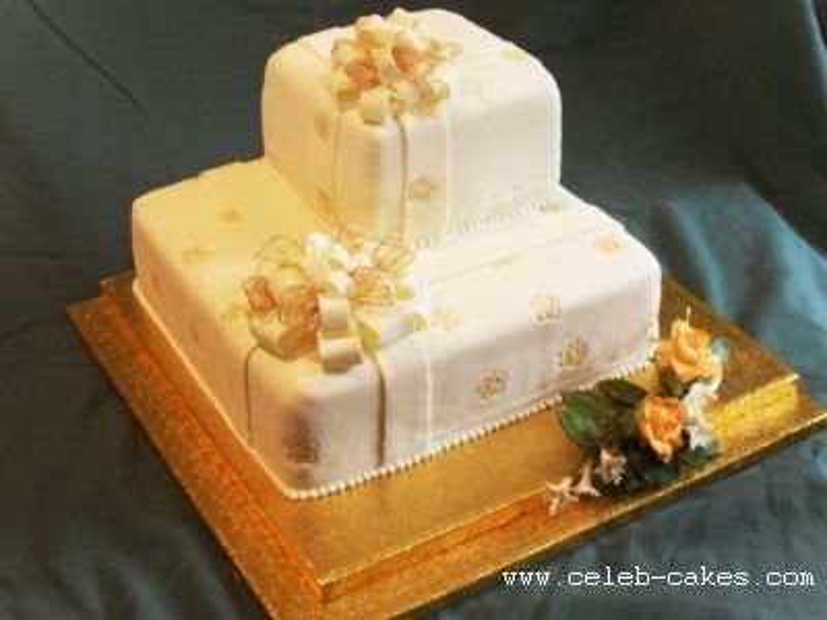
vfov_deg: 24.4
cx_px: 414
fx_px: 1433
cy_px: 310
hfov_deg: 32.2
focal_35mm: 60
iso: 160
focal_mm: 10.5
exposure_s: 1/30
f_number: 3.7
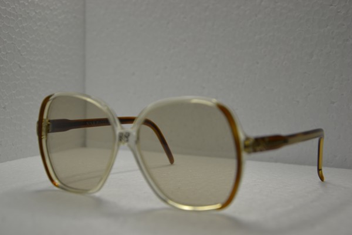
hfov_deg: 31.9
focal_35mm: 63
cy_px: 118
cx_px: 176
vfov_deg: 21.6
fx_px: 616
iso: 140
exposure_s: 1/30
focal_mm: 42
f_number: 4.8
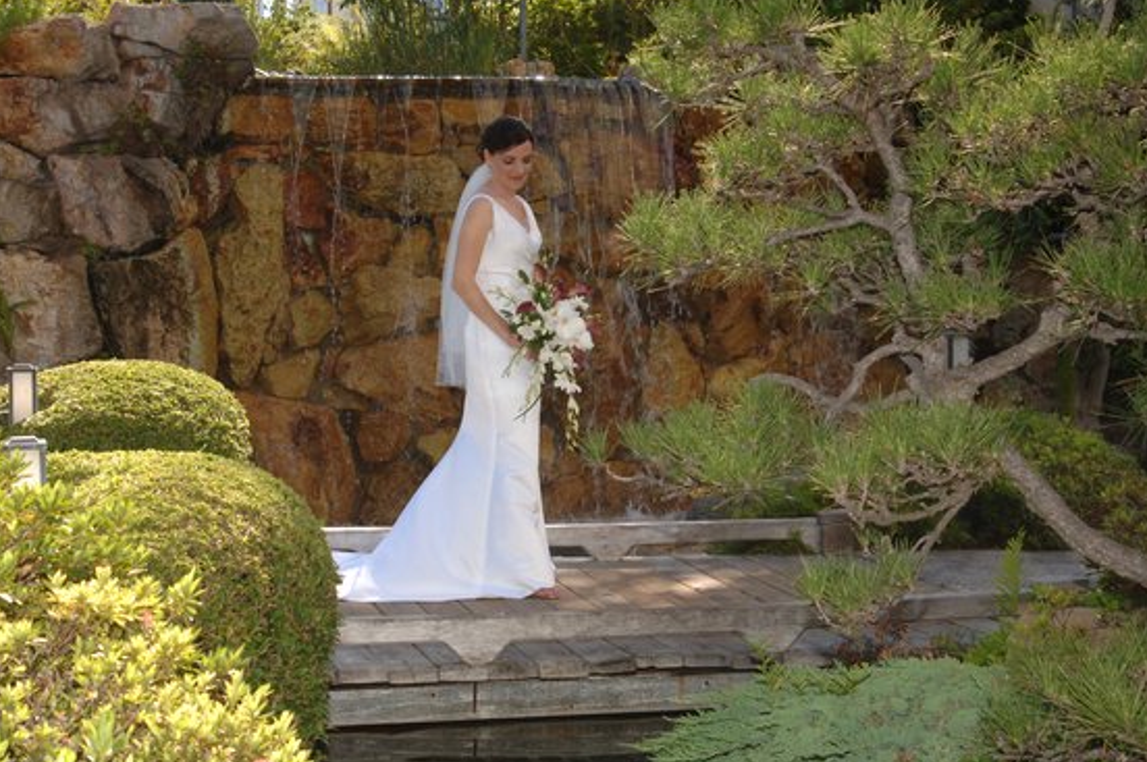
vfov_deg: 17.0
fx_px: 2547
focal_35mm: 80
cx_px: 526
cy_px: 420
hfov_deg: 25.4
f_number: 8.5
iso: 400
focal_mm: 46
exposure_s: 1/250
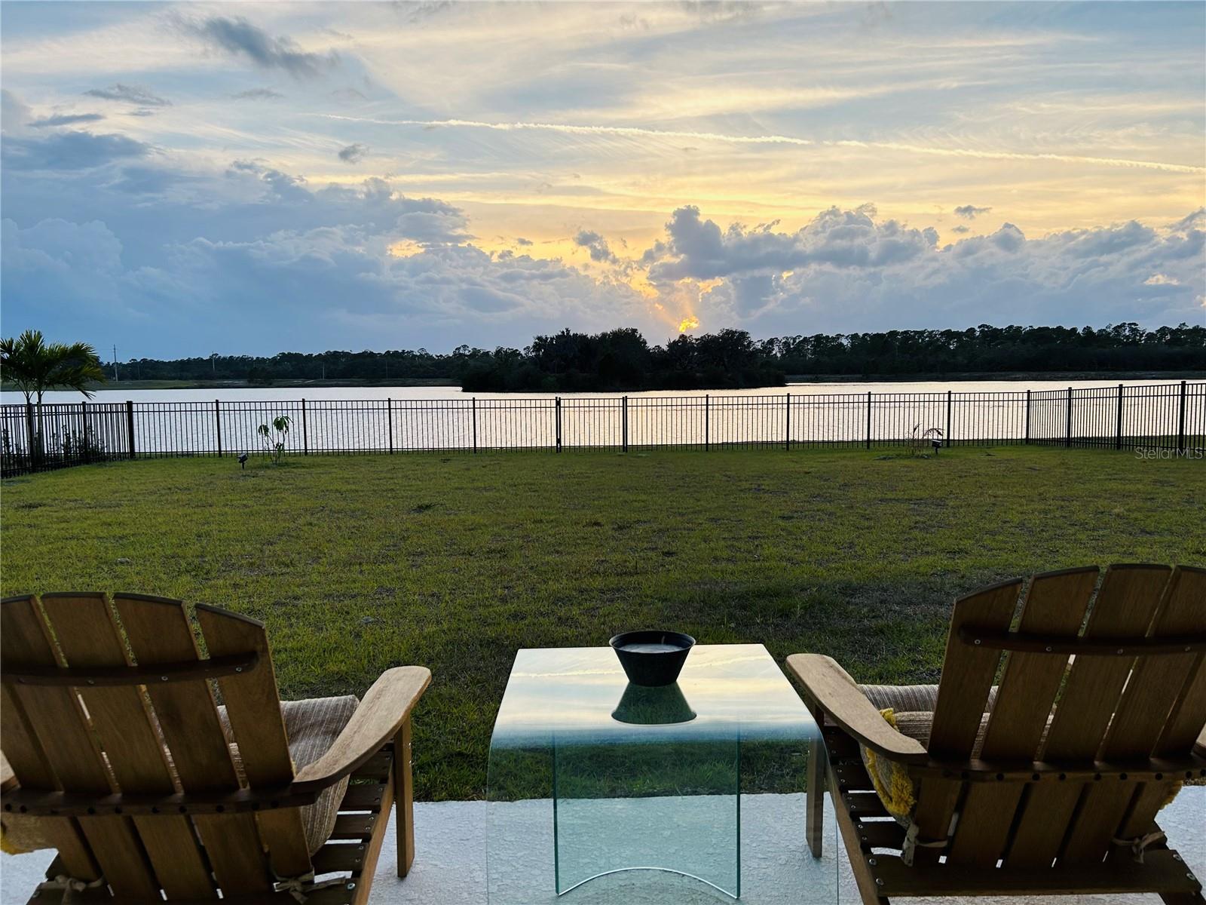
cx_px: 603
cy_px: 452
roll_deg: +1.1
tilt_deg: -5.4
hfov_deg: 67.3
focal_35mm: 26
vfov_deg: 53.1
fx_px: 906
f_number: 1.5
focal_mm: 5.7
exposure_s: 1/797
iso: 50
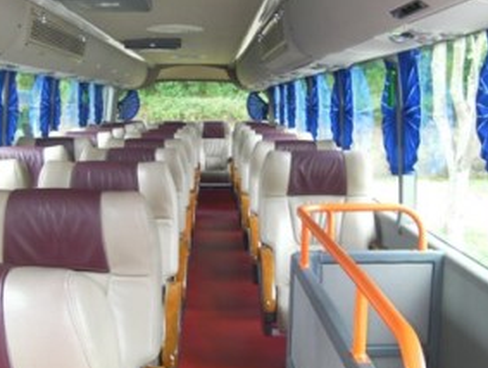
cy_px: 184
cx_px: 207
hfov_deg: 39.5
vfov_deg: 30.3
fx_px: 678
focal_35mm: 48
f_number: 3.5
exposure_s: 1/30
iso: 147
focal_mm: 6.8
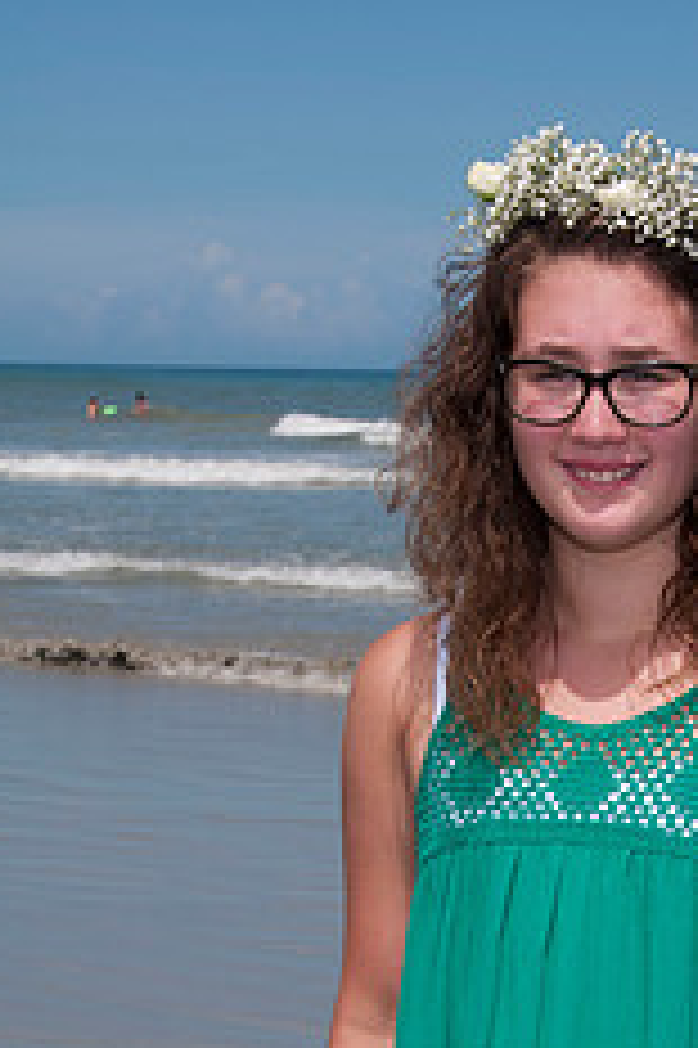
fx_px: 3378
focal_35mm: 116
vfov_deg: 17.5
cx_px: 646
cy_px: 864
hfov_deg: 11.7
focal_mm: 40
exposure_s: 1/250
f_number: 11
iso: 100
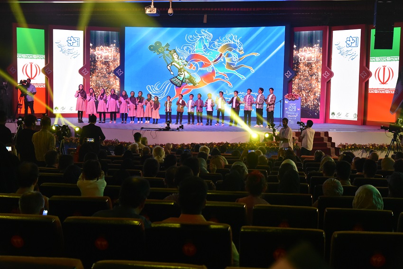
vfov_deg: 27.0
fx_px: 560
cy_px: 134
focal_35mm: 50
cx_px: 202
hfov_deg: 39.6
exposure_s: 1/200
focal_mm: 50
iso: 4000
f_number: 4
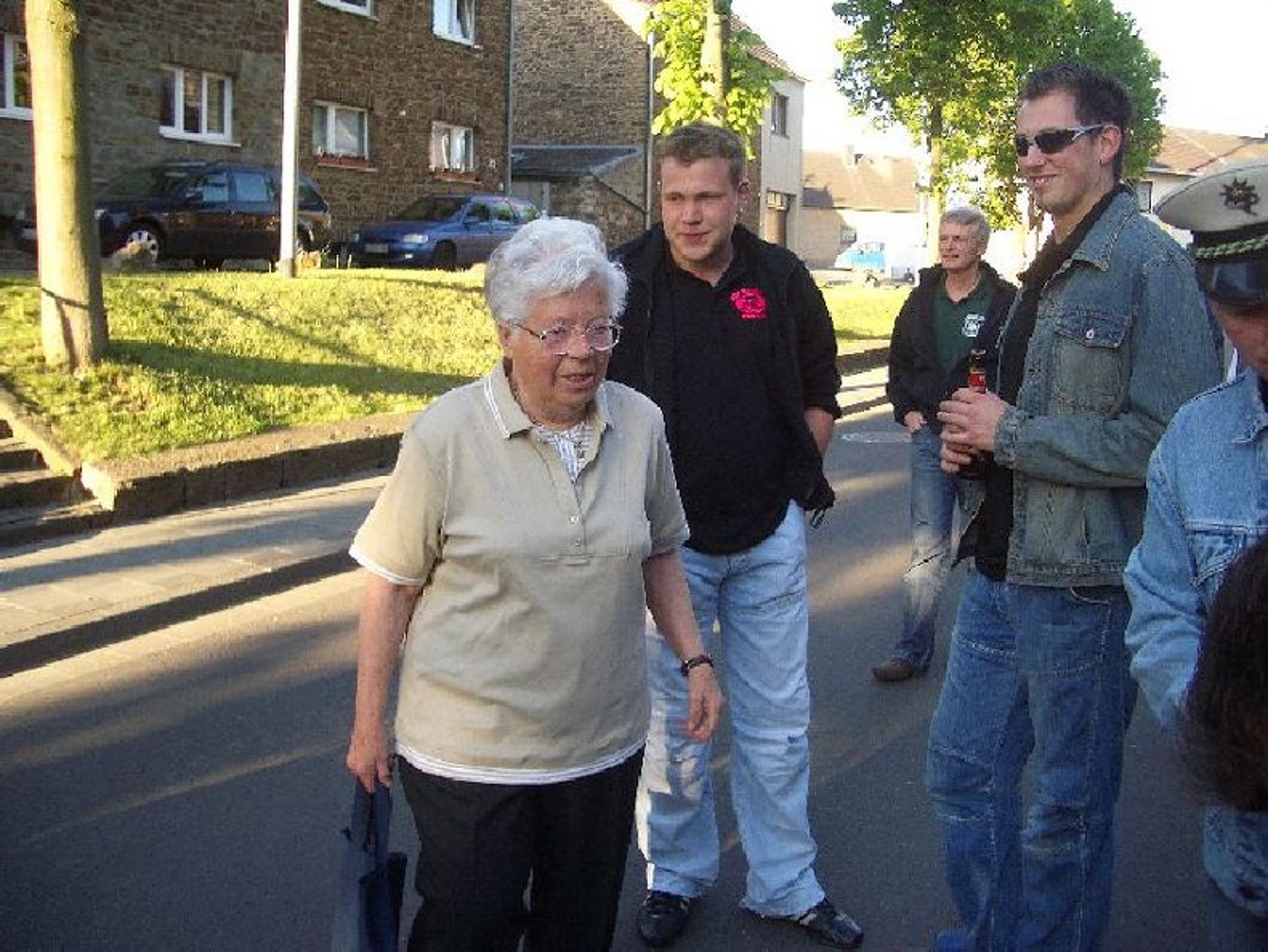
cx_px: 634
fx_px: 1283
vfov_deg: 40.7
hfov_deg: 52.6
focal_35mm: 35
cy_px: 476
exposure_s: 1/125
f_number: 2.6
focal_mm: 5.8
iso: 50
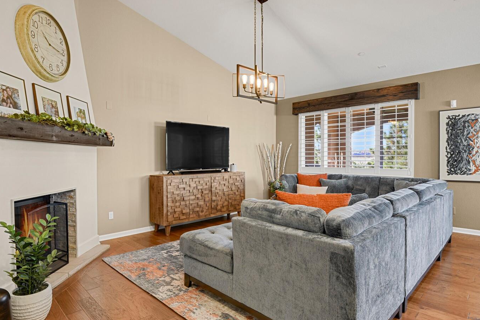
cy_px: 164
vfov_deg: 61.9
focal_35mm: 20
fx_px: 267
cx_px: 235
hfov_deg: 84.0
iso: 250
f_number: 8
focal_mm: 17
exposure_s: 5
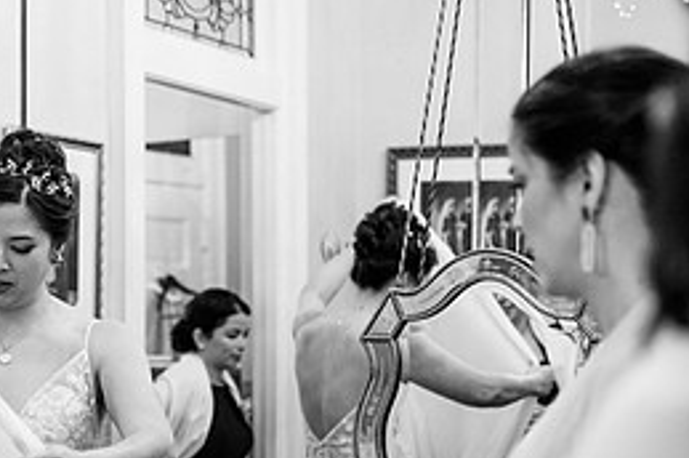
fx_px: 1606
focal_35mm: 84
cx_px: 8
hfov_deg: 23.3
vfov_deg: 16.1
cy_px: 394
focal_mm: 35
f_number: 2
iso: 1000
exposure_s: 1/320
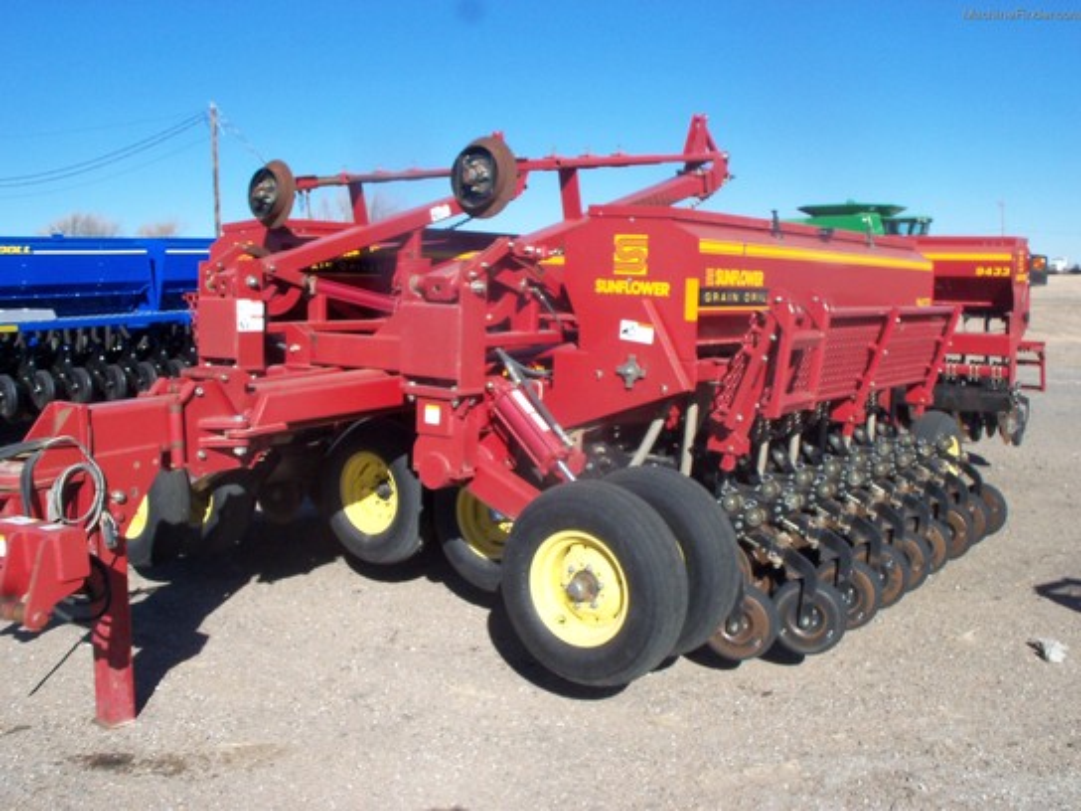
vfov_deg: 40.7
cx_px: 540
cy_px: 406
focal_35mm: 35
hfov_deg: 52.6
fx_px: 1093
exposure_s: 1/400
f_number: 5.5
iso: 80
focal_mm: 6.3
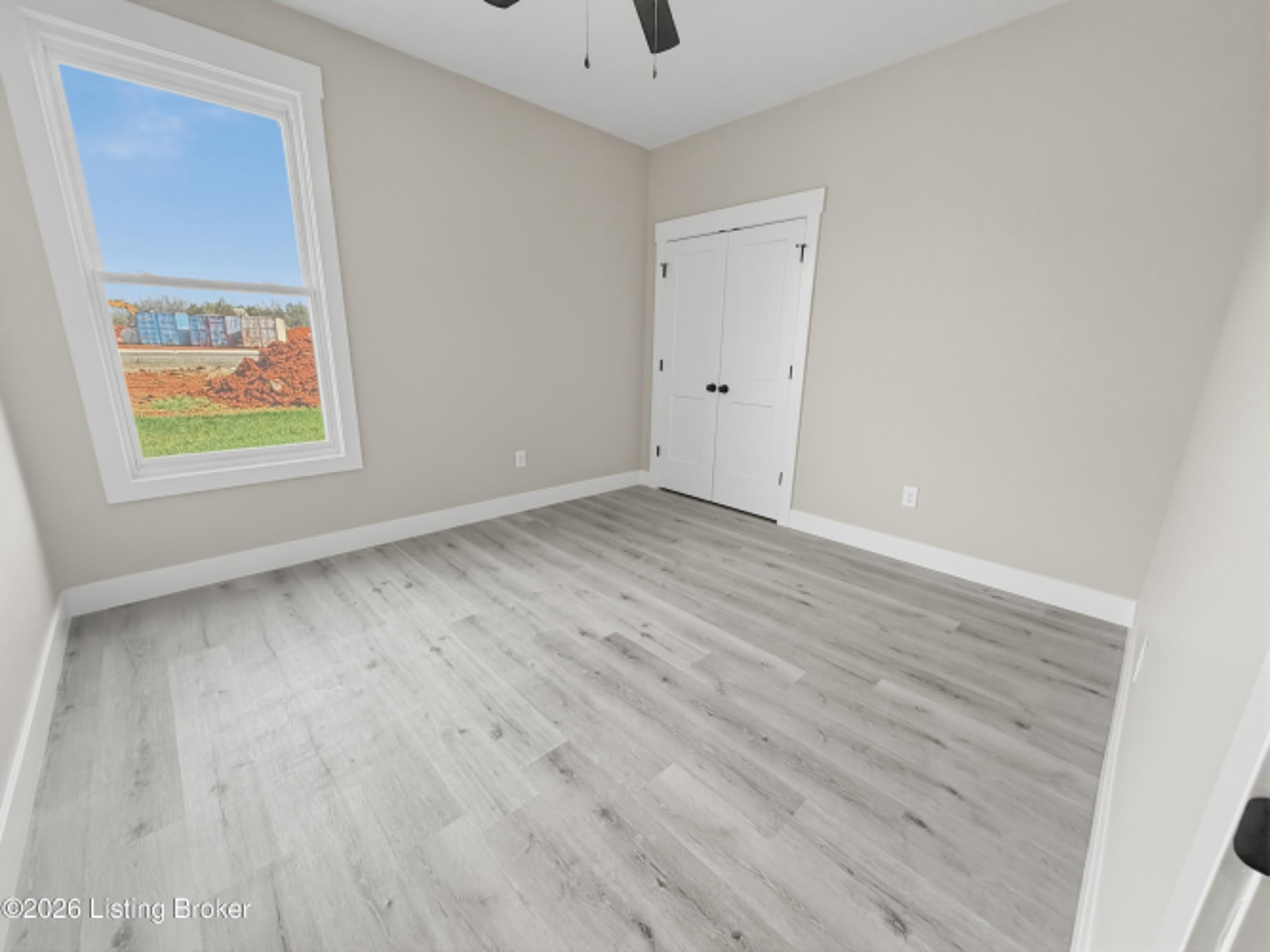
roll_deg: -1.4
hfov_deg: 102.1
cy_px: 476
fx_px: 514
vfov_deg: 85.7
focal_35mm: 14
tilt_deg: -15.6
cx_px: 635
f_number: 2.2
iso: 200
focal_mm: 2.2
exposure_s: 1/120
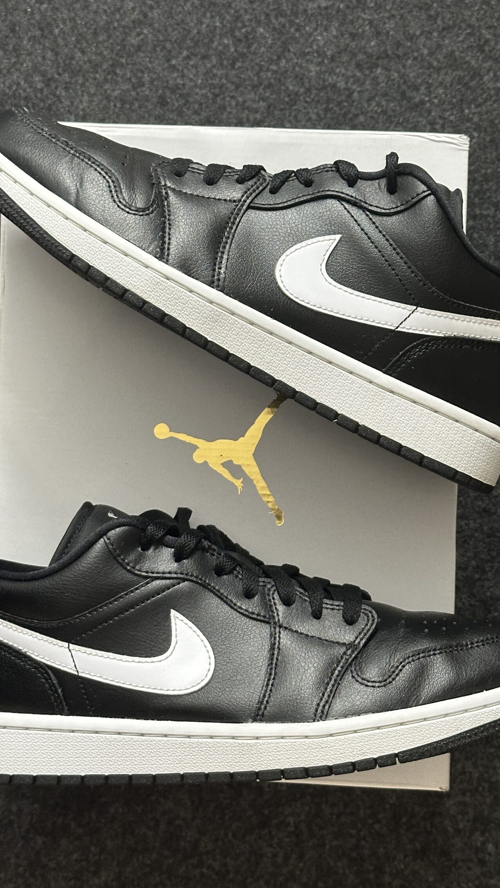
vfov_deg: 35.4
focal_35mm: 59
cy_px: 447
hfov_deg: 20.4
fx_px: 1391
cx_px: 235
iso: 320
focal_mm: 6.86
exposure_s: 1/34
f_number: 1.78
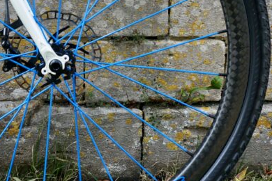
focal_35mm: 63
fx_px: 476
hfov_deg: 30.9
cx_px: 47
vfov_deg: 21.5
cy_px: 54
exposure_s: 1/160
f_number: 4
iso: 200
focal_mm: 16
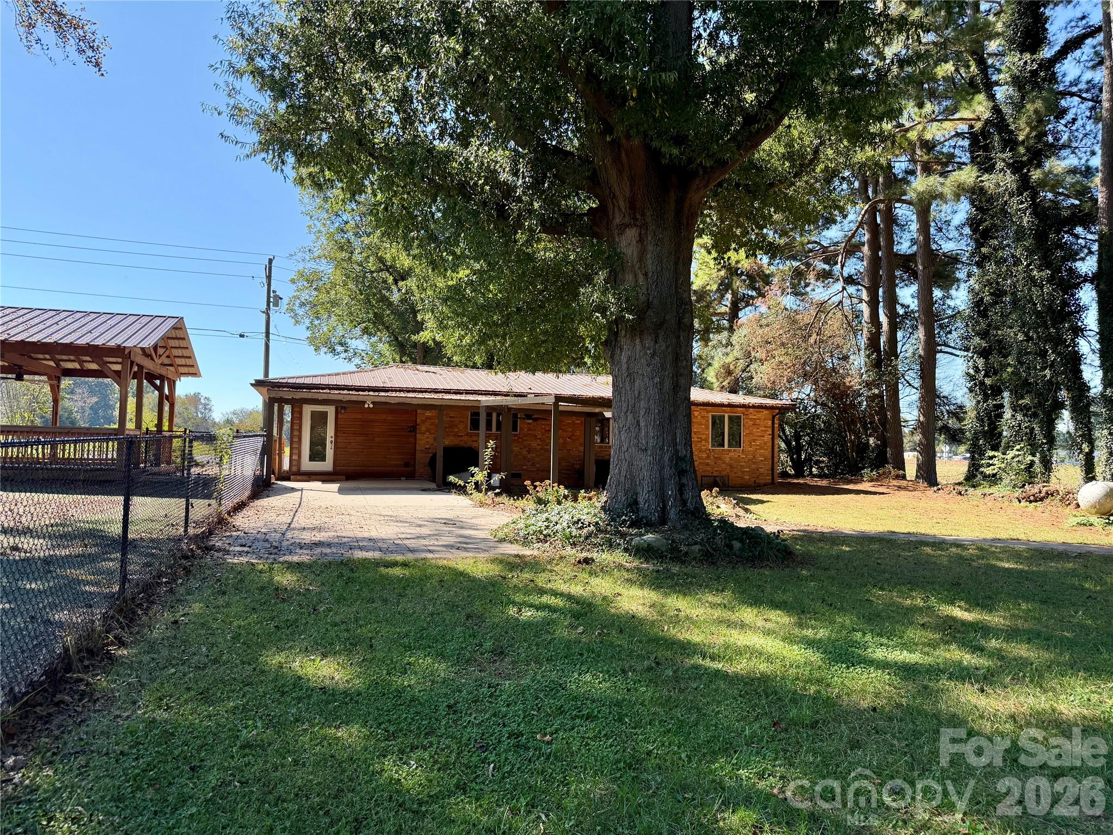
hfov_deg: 71.6
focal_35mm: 24
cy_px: 418
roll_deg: -1.4
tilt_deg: +1.1
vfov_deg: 56.8
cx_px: 556
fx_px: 772
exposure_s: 1/1653
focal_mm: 6.76
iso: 100
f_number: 1.78
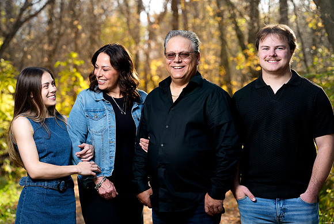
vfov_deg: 15.3
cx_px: 151
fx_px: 833
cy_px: 122
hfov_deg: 22.7
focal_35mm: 90
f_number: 3.5
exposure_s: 1/160
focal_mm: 82
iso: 400
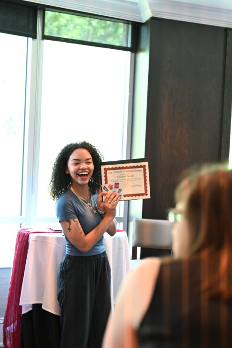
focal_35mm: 55
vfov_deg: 36.2
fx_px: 531
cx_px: 125
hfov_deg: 24.6
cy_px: 184
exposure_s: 1/80
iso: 3200
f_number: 2.8
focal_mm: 50
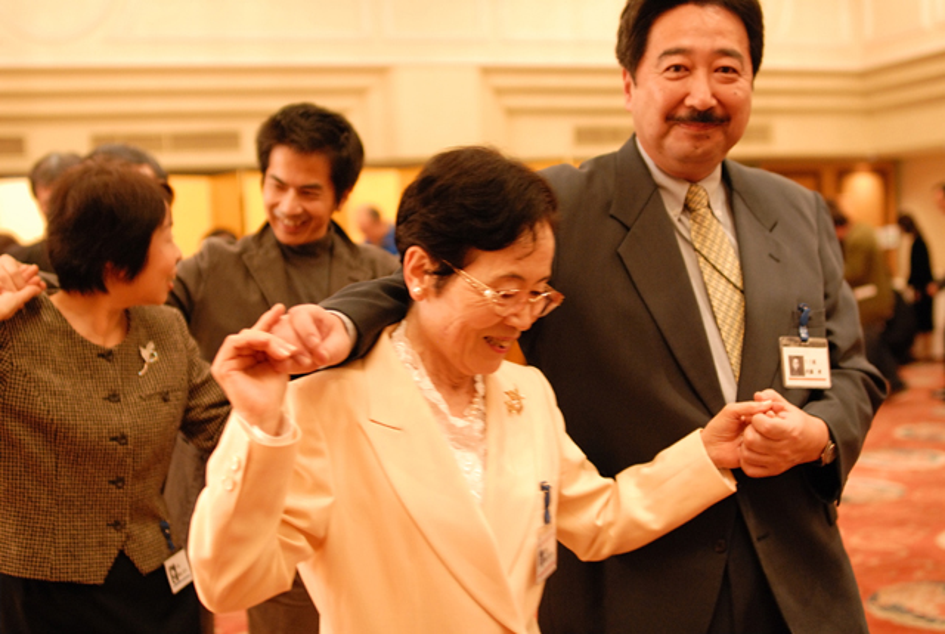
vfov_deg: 32.0
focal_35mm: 42
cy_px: 317
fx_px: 1104
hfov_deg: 46.3
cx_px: 472
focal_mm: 28
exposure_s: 1/60
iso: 800
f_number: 2
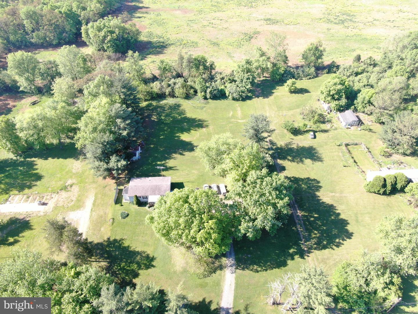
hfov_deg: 71.6
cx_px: 209
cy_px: 157
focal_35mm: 24
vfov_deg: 56.8
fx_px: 290
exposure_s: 1/200
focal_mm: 4.39
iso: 100
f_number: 2.8
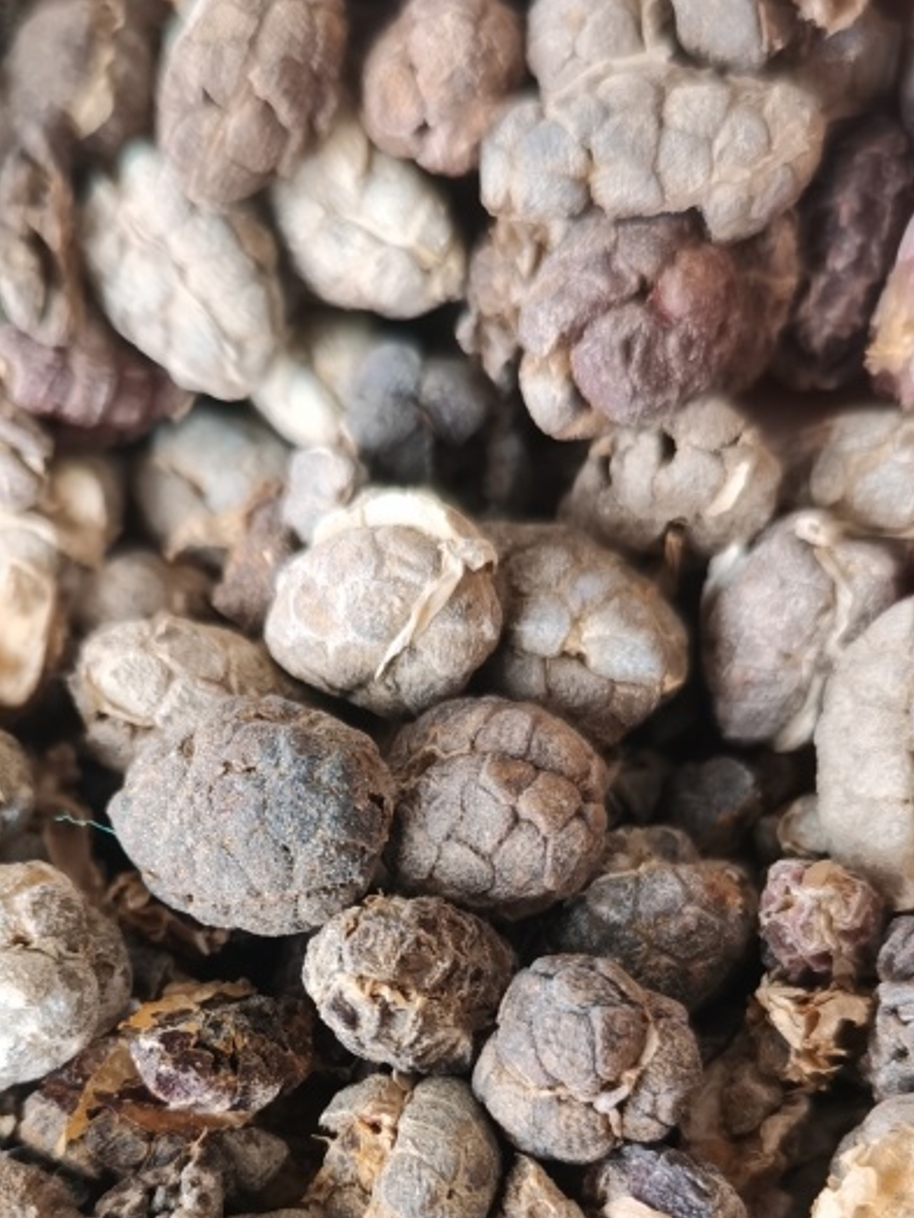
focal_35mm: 55
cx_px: 372
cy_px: 919
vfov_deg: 34.2
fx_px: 1936
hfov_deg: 26.5
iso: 320
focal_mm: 5.58
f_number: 1.8
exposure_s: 1/33.3
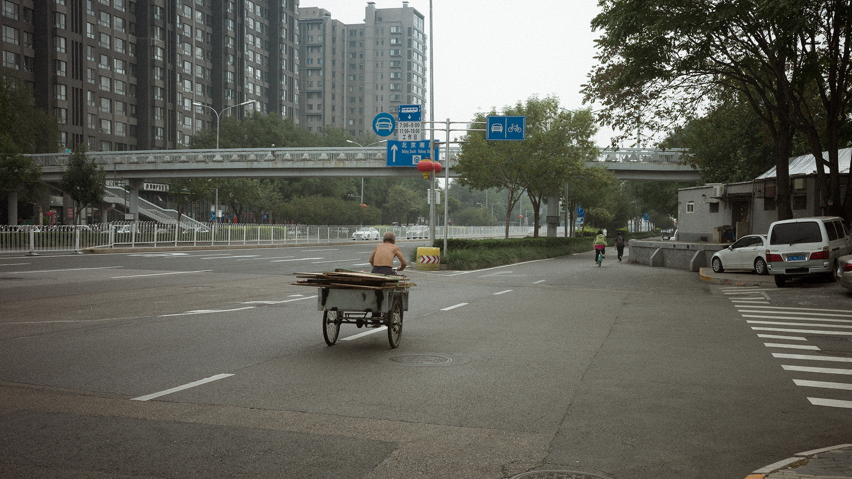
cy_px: 259
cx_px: 426
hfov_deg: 48.4
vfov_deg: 28.3
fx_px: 949
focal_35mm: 42
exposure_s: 1/250
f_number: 7.1
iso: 200
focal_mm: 26
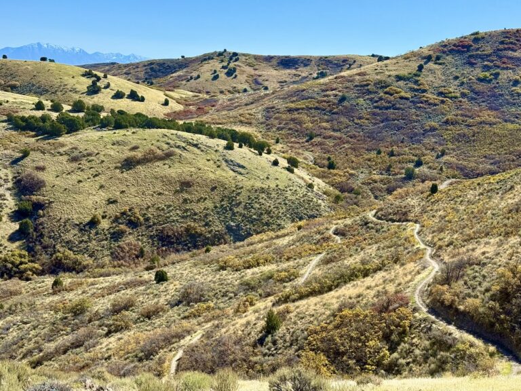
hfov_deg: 39.7
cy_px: 196
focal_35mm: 48
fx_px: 722
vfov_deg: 30.3
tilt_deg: -9.5
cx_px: 260
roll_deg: -3.3
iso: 100
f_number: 1.78
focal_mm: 6.76
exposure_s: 1/4098
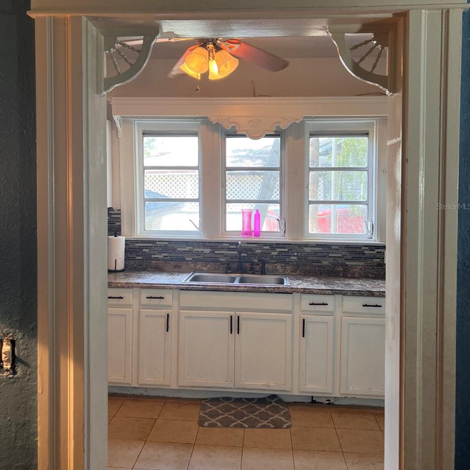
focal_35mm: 31
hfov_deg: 52.5
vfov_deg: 52.4
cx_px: 236
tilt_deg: -0.8
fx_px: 476
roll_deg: -0.1
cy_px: 206
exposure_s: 1/60
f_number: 1.5
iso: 80
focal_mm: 5.7
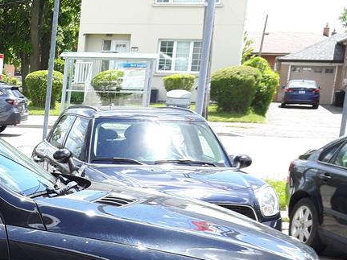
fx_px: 922
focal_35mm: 92
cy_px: 275
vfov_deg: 15.7
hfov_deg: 19.2
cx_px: -143
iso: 40
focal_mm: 3.7
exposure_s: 1/395
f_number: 1.9
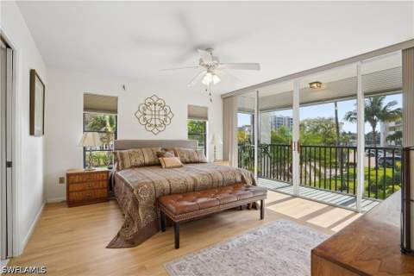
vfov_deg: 73.7
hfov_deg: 96.7
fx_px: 184
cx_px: 207
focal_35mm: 16
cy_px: 138
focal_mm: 16
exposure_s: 1/40
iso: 400
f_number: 8
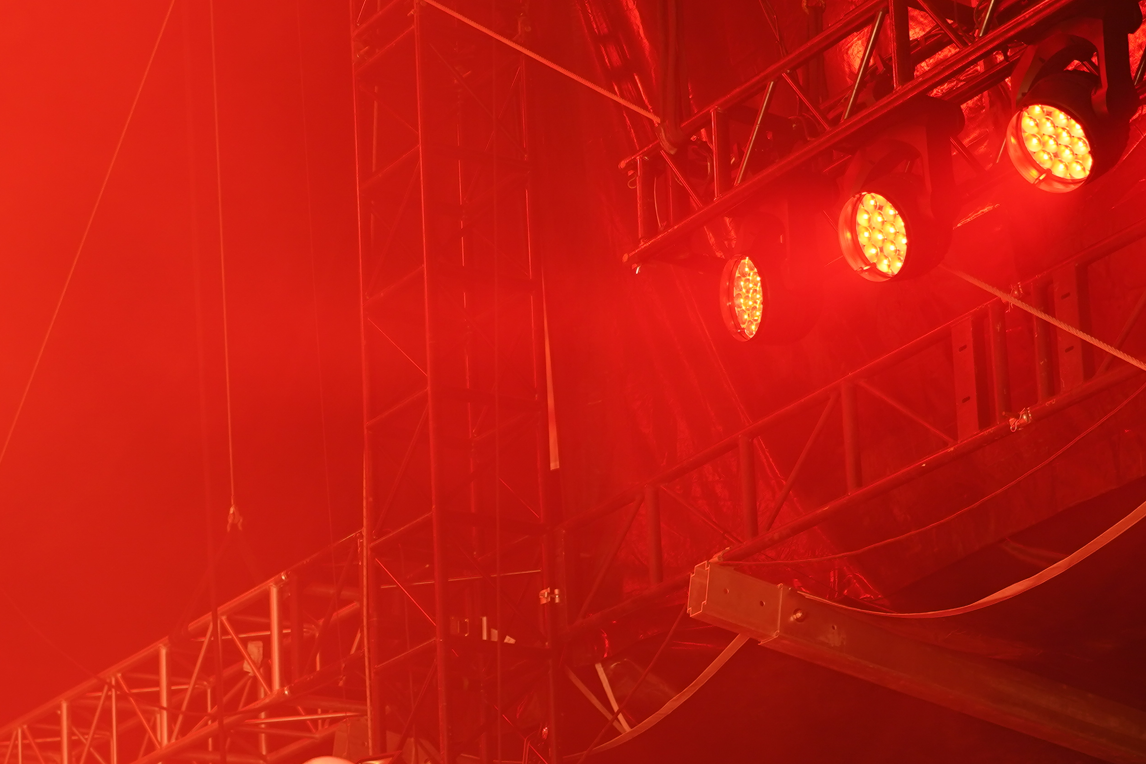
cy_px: 892
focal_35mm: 100
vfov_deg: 13.4
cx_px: 312
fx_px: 3183
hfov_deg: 20.3
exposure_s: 1/50
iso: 320
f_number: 4
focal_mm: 42
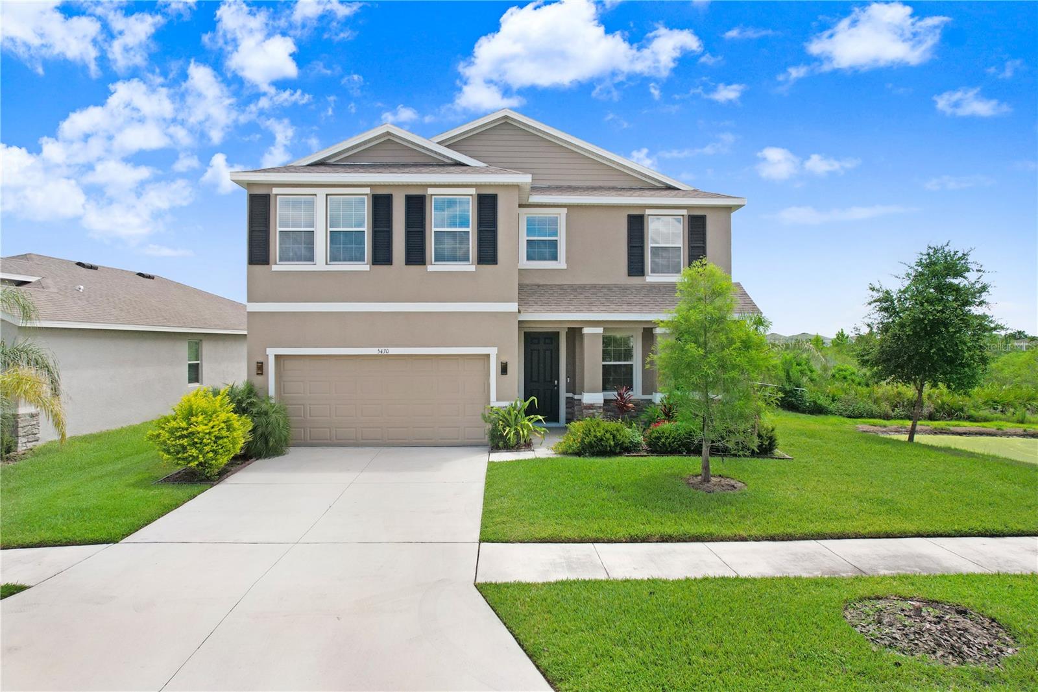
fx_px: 634
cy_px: 346
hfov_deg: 78.6
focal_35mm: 22
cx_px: 519
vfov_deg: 57.2
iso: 200
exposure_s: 1/800
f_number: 2.8
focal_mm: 8.38
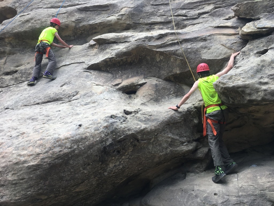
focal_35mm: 29
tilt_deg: +13.5
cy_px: 103
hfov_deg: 61.7
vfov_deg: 48.2
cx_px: 137
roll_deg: +3.0
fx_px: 230
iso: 25
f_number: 2.2
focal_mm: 4.15
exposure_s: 1/159
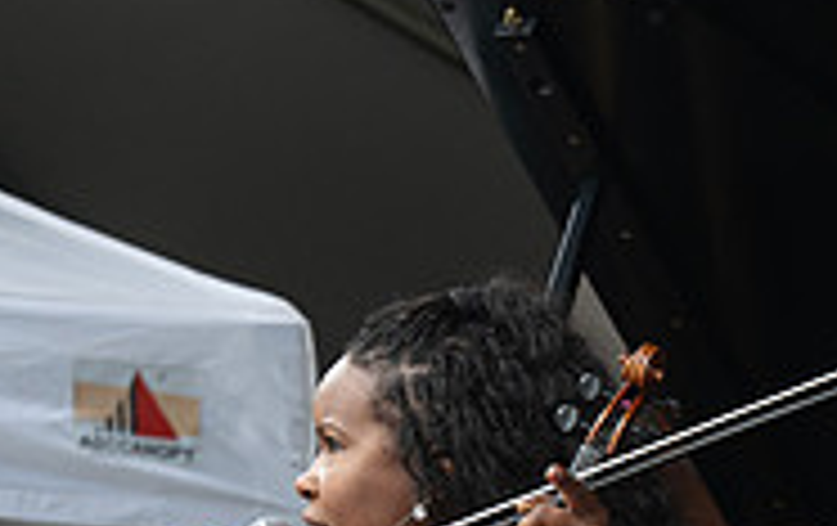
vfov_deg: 2.7
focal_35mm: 492
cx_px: 374
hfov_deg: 4.3
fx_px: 11243
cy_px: 728
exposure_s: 1/640
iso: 1600
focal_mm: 200
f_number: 8
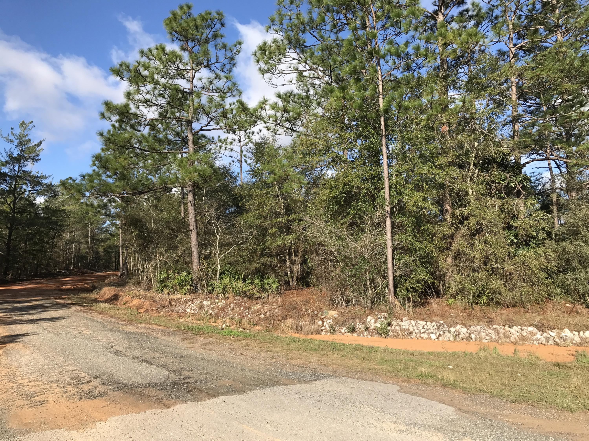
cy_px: 220
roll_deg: +1.7
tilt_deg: +7.5
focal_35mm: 28
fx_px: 476
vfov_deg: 49.7
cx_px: 294
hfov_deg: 63.4
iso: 20
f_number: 1.8
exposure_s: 1/1546
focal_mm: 3.99
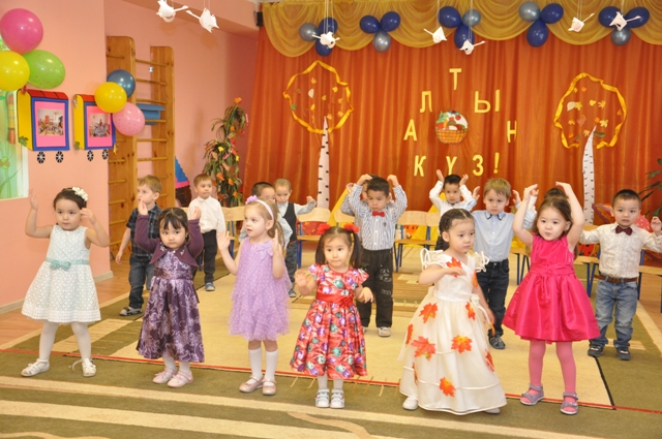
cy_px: 220
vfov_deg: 31.8
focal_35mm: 42
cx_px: 331
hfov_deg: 46.5
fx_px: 771
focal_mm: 28
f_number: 4
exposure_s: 1/60
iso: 1100
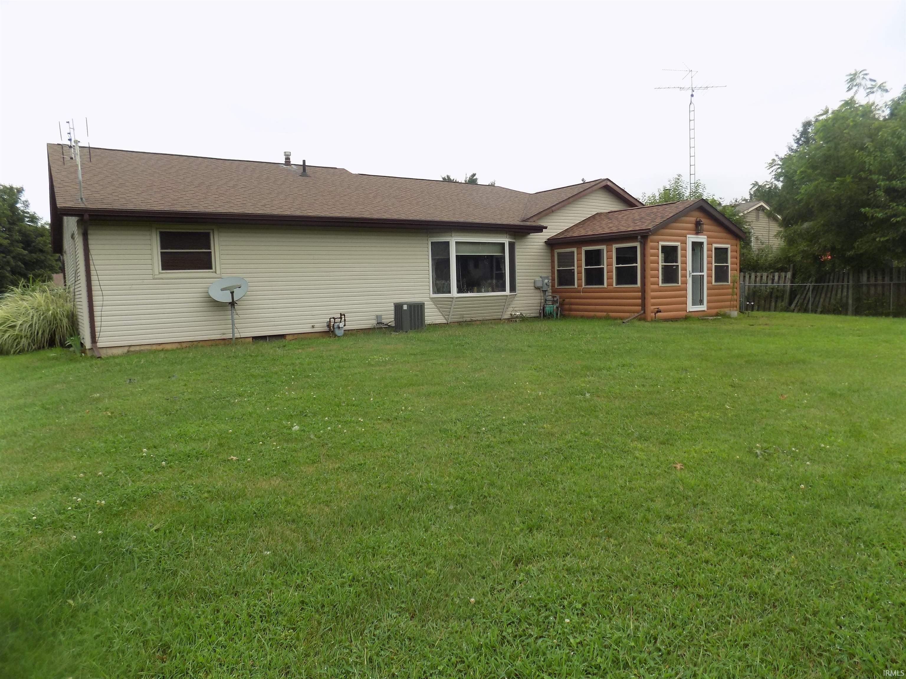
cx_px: 453
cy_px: 340
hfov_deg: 73.9
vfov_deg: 58.9
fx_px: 602
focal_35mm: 23
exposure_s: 1/250
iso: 80
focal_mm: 4
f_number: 3.1
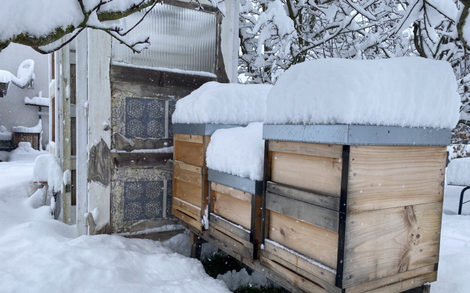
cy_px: 162
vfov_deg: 44.5
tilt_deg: -6.0
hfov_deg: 66.5
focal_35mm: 28
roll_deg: -2.9
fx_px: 359
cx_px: 237
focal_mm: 4.25
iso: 32
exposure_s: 1/513
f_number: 1.8
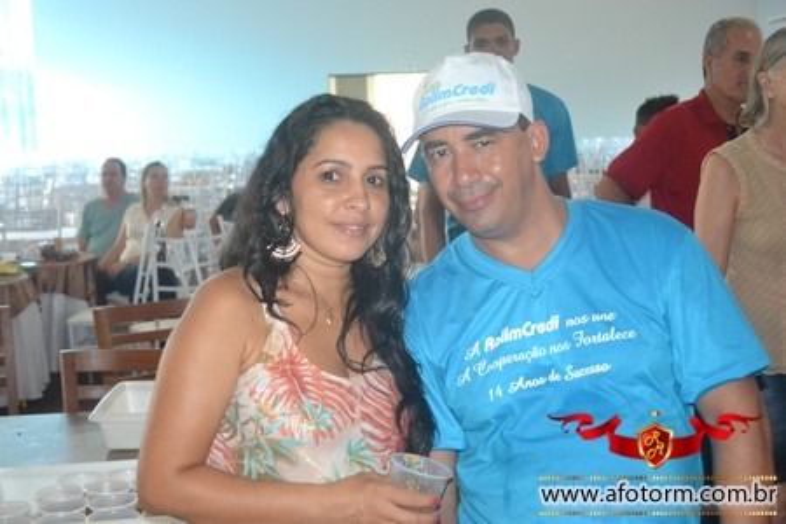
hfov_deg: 35.1
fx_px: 1244
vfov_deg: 23.8
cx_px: 393
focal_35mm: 57
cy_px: 262
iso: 3200
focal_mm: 38
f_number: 4.5
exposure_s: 1/60
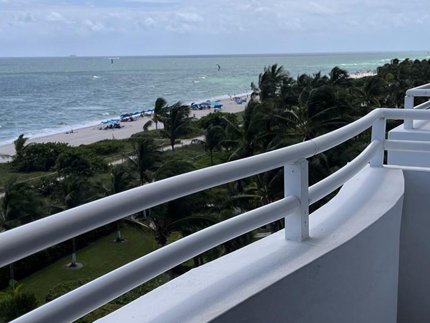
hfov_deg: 36.6
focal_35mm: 52
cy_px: 149
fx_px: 646
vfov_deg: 28.0
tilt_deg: -8.4
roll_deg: +0.7
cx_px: 158
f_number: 1.5
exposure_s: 1/6579
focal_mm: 5.7
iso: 50
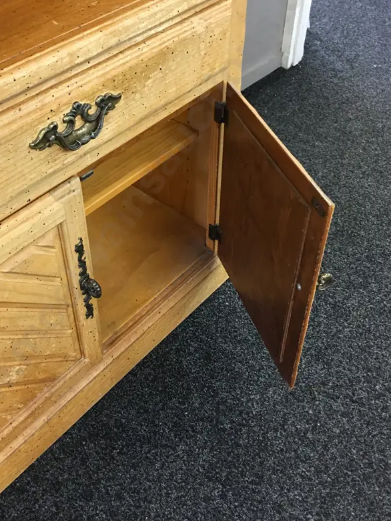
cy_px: 188
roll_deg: +0.6
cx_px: 147
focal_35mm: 38
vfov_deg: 48.4
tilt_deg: -39.6
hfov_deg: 37.5
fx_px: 572
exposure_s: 1/17
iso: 100
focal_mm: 4.15
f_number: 2.2
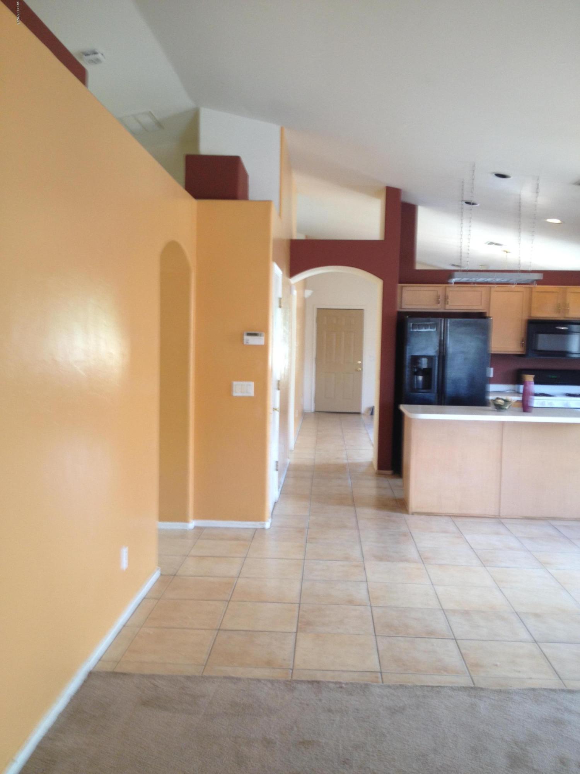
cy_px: 387
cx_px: 290
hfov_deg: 40.7
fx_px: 782
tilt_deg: -5.3
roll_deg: +0.0
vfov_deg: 52.6
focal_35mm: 35
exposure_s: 1/20
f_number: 2.4
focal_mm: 4.28
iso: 50
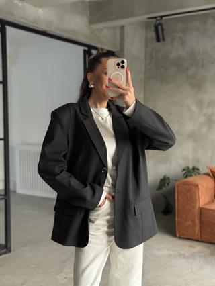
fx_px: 397
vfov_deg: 39.6
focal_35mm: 48
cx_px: 108
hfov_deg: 30.3
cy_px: 143
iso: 250
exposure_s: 1/48
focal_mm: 6.76
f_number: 1.78
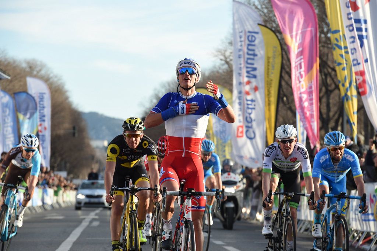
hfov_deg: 10.8
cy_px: 126
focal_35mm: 190
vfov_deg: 7.2
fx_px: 1988
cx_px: 188
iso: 1000
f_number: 9
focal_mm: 190
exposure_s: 1/1000
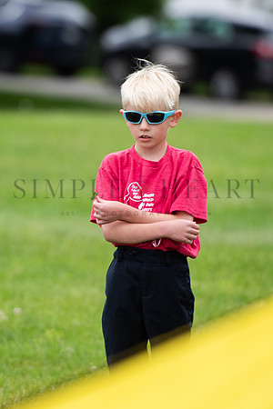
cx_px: 80
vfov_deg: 4.0
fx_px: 5854
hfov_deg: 2.7
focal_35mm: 515
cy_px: 160
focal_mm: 200
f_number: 3.2
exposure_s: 1/400
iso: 250
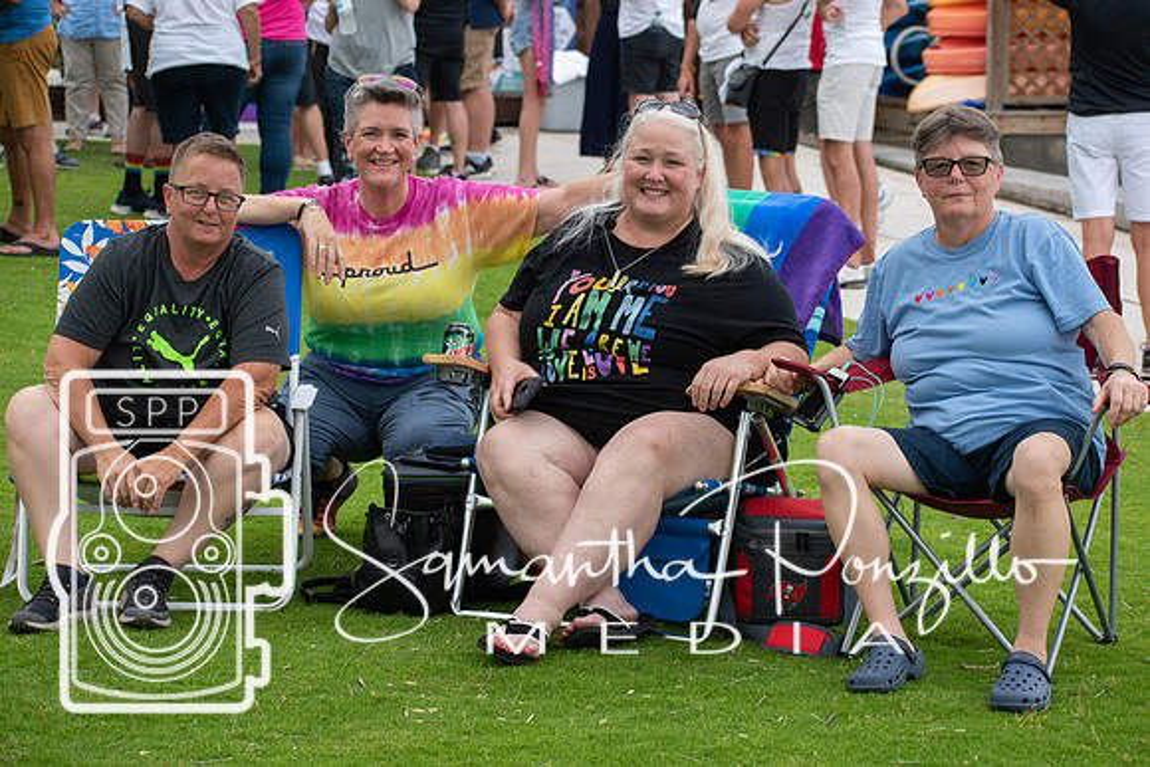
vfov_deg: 13.0
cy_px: 384
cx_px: 575
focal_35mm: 105
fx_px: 3355
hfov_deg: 19.5
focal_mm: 70
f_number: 5.6
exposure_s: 1/500
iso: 400
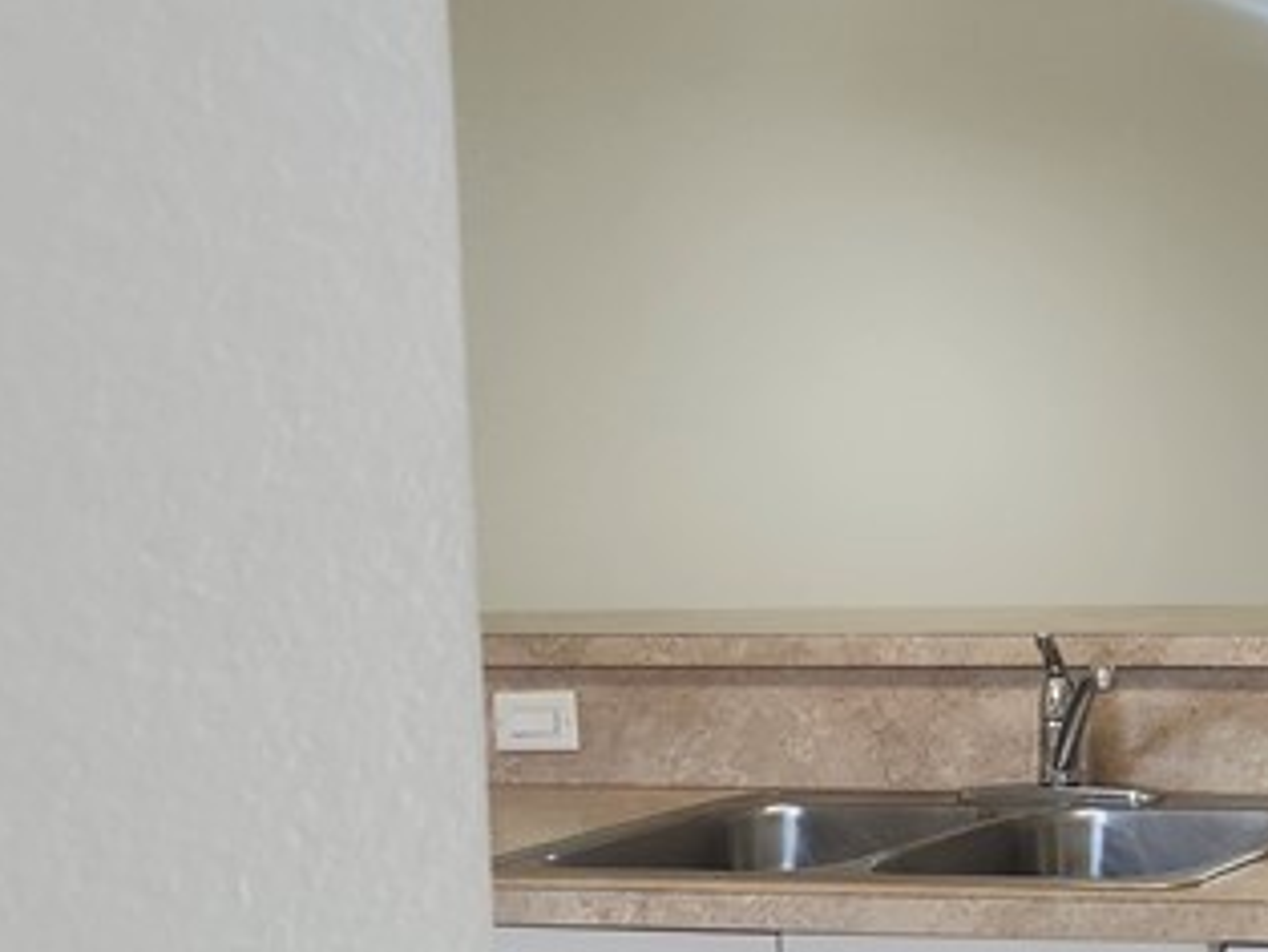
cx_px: 1749
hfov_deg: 22.5
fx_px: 2749
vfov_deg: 19.7
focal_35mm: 75
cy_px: 504
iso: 160
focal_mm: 5.54
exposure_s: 1/120
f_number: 1.8
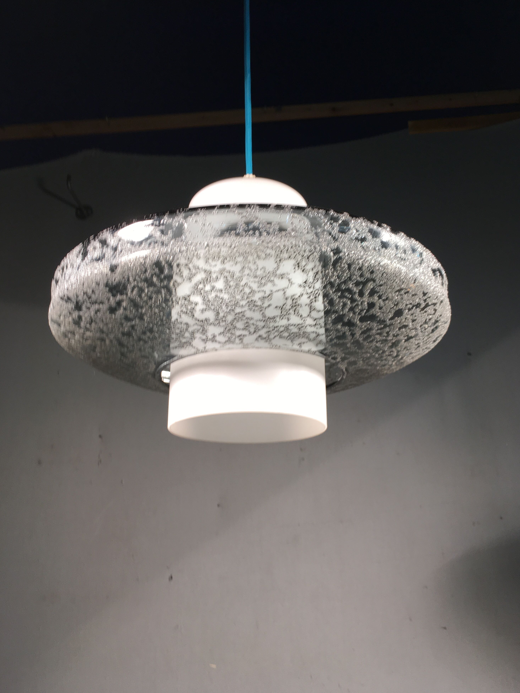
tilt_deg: +23.1
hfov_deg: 46.8
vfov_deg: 60.0
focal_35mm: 30
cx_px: 266
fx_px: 601
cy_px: 346
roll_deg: +2.0
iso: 25
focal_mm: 4.15
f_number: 2.2
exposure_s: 1/50
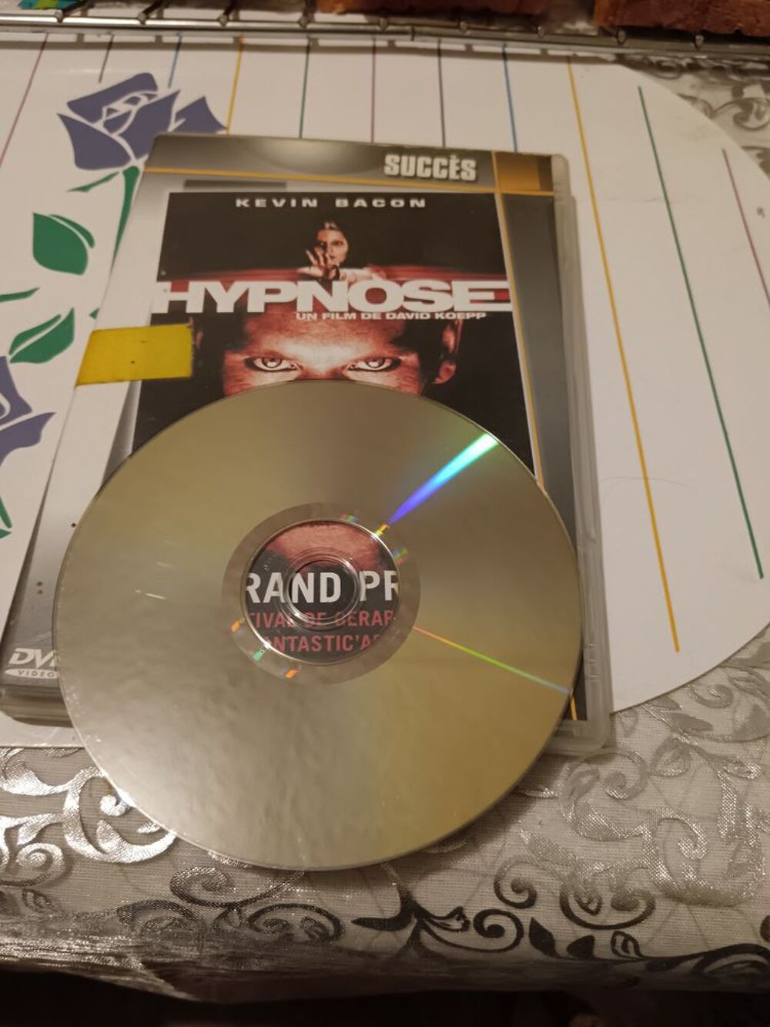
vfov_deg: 65.3
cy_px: 514
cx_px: 385
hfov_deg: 51.4
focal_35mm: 27
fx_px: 801
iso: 1799
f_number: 1.9
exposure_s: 1/24
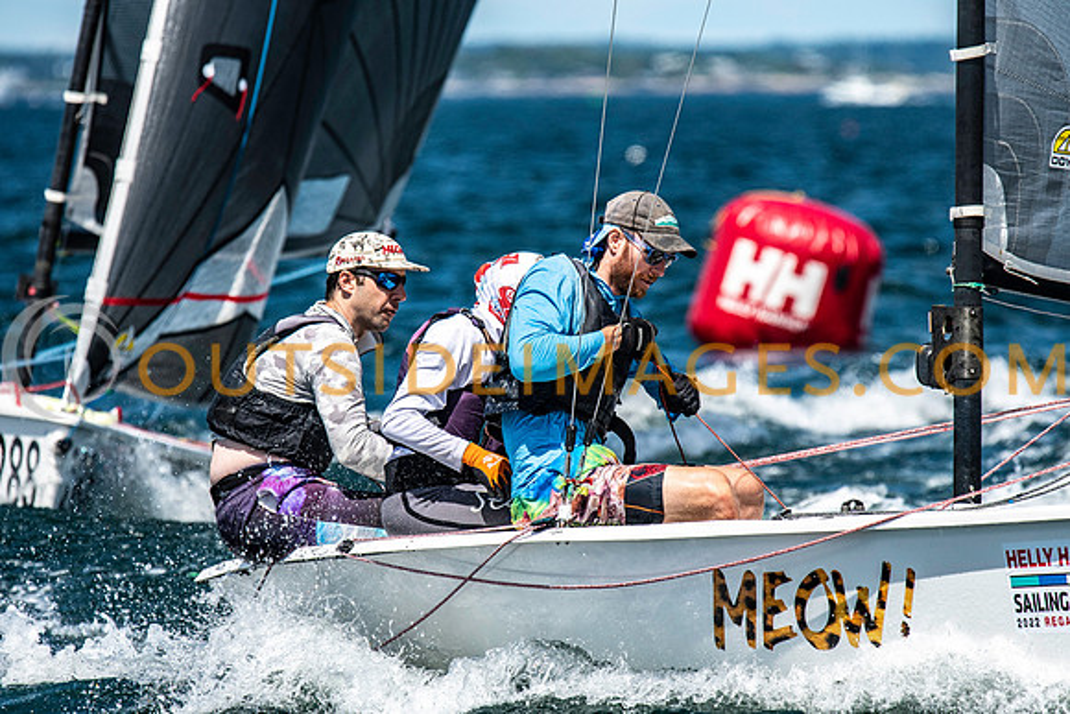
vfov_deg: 3.1
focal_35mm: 450
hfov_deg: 4.6
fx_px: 13378
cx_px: 535
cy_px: 357
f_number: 5
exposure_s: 1/5000
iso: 500
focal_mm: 300
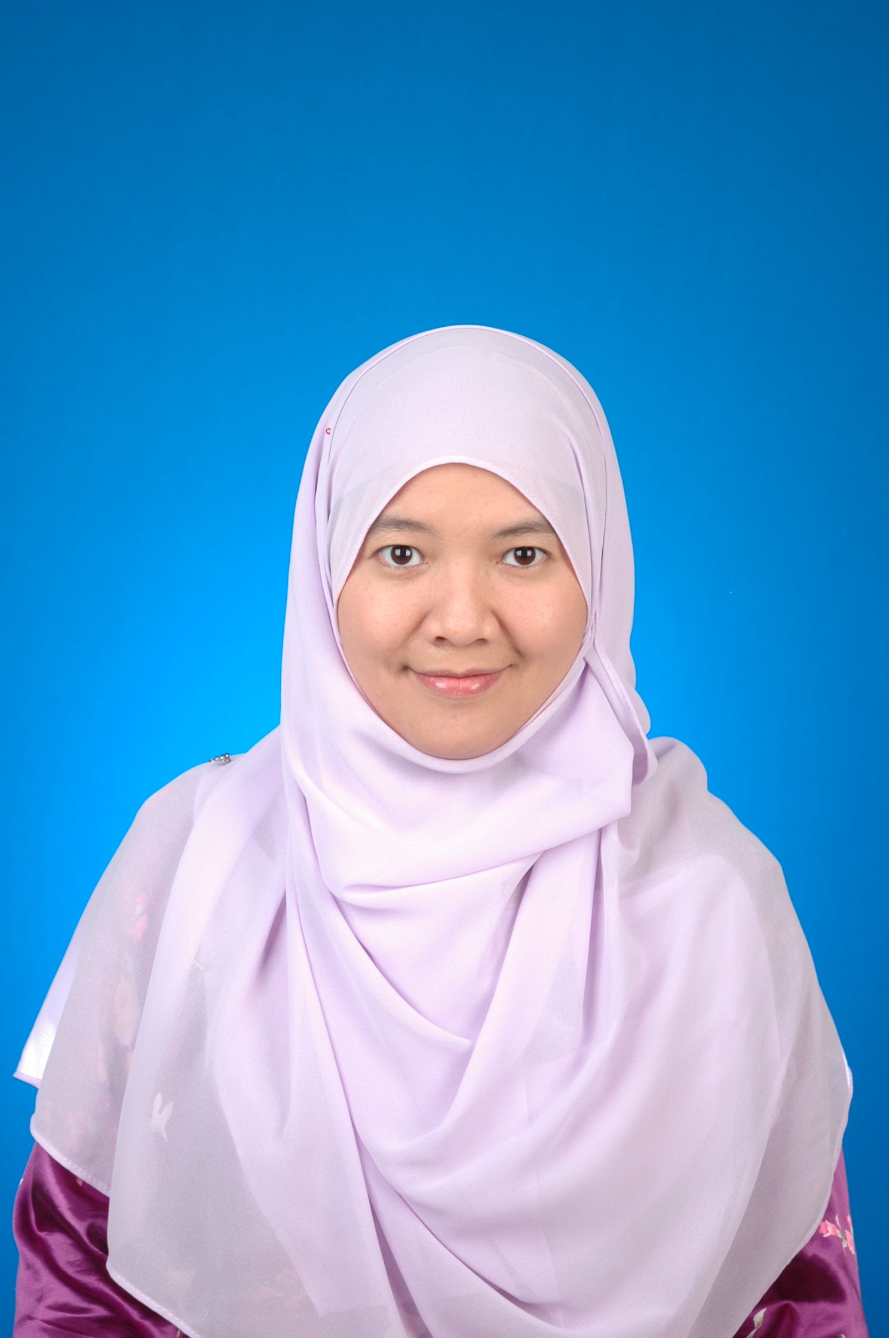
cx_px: 444
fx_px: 2562
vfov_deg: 29.3
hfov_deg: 19.7
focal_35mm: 69
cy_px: 669
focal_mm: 46
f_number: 4.5
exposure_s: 1/80
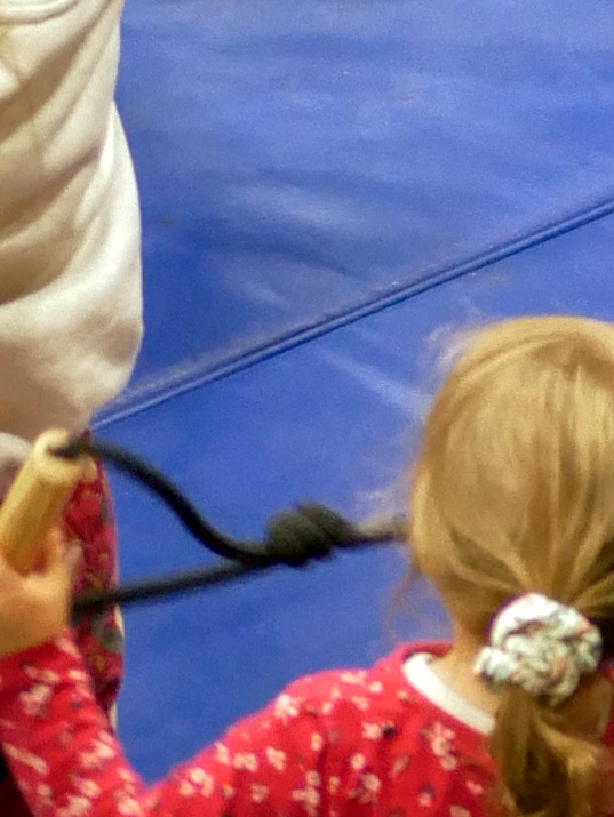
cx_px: 105
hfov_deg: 2.7
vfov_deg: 3.5
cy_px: -1092
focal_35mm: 552
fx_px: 13043
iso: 800
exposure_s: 1/25
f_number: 1.7
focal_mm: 43
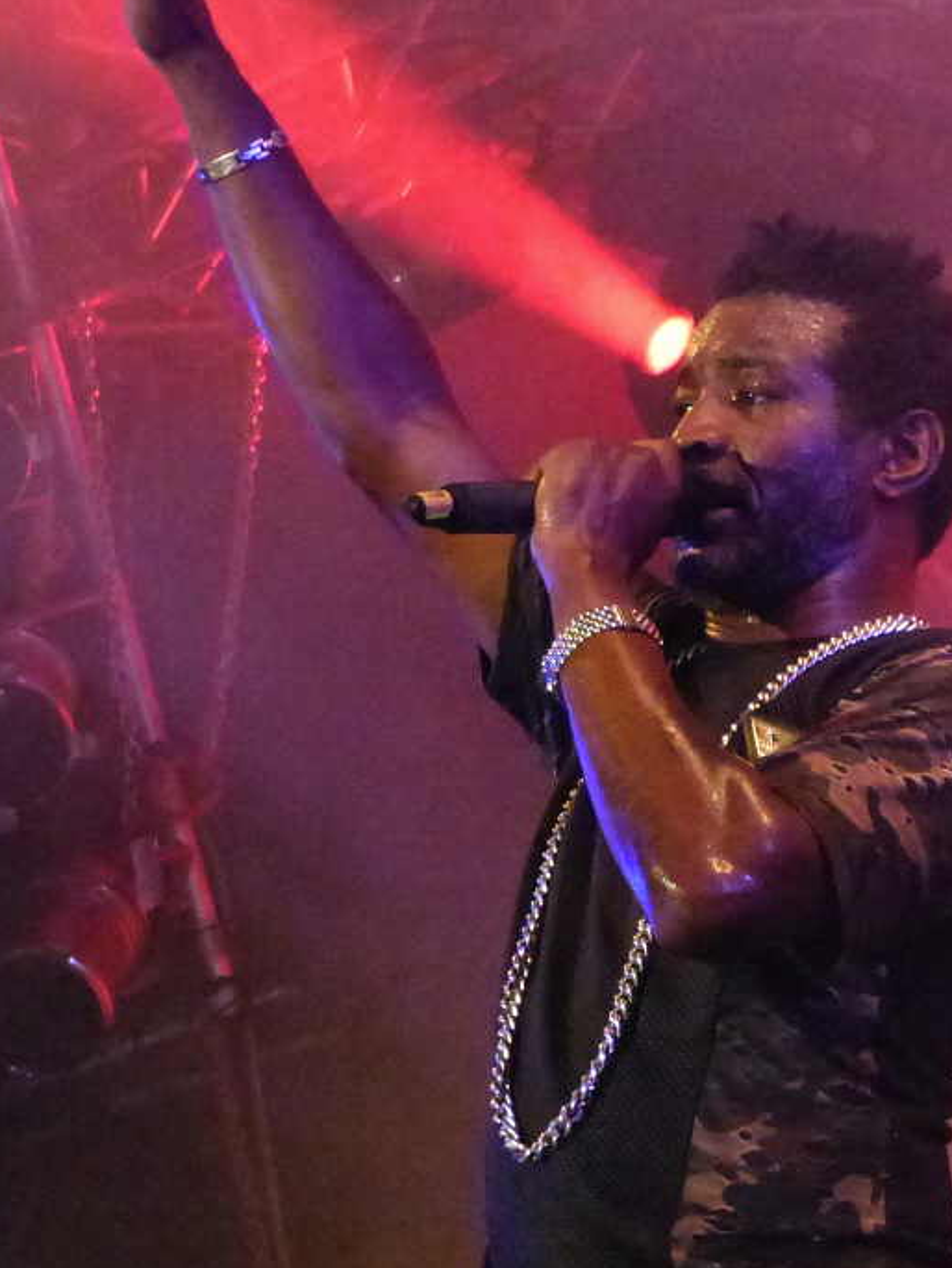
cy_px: 660
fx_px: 4871
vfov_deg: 14.8
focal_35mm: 133
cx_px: 499
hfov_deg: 11.2
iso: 1600
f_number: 2.8
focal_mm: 16.4
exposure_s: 1/60
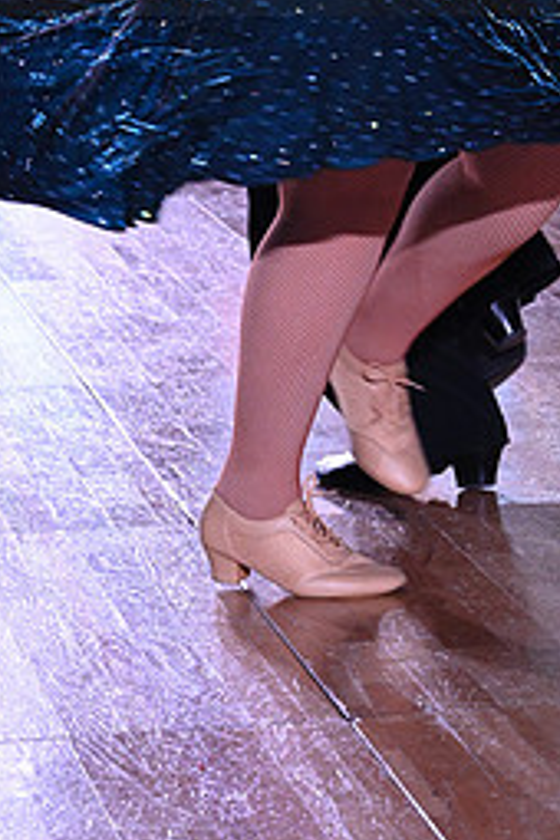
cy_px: -92
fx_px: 4410
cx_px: 384
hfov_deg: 7.3
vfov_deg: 10.7
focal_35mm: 189
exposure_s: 1/320
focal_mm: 83
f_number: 7.1
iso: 5000
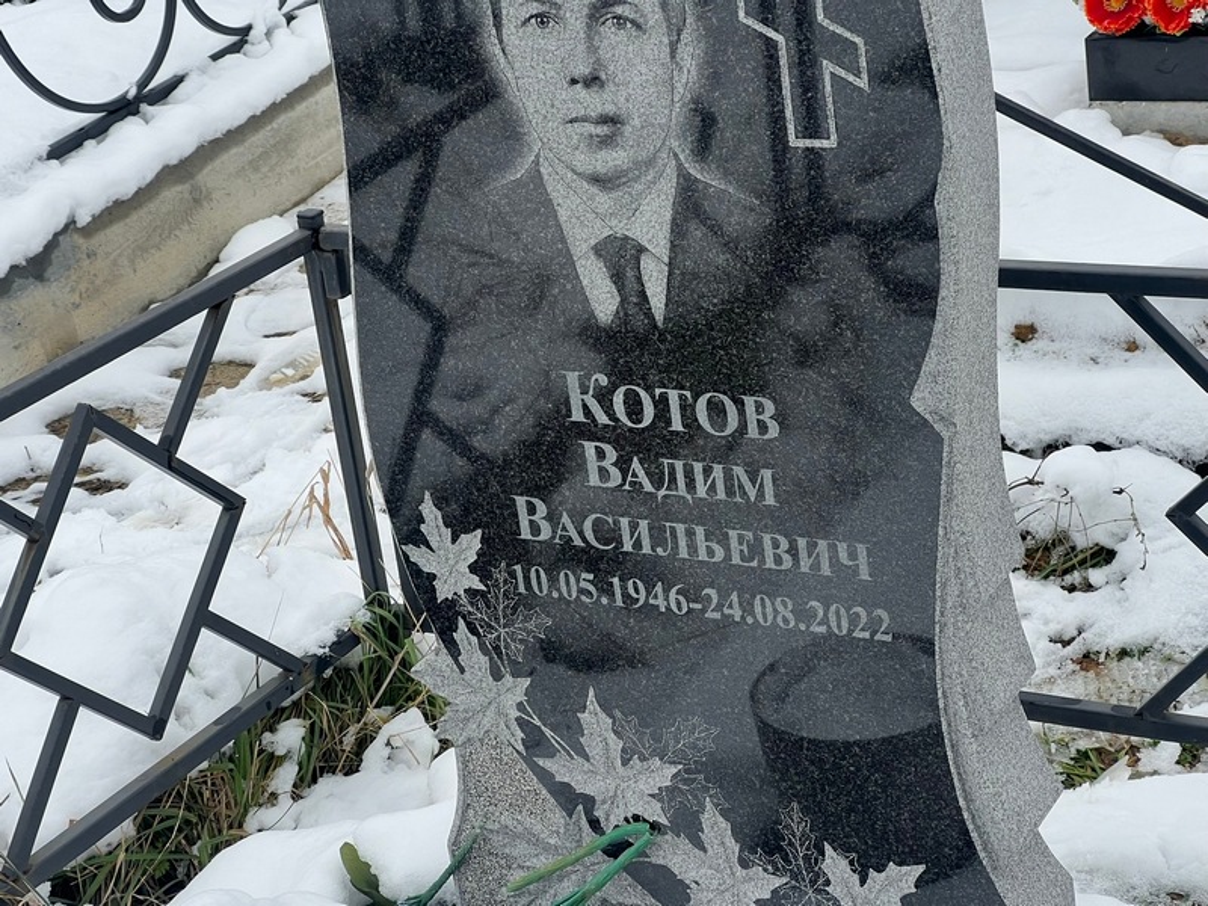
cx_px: 604
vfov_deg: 19.1
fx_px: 2687
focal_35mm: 77
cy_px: 453
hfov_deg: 25.3
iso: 64
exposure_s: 1/99
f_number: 2.8
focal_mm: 9
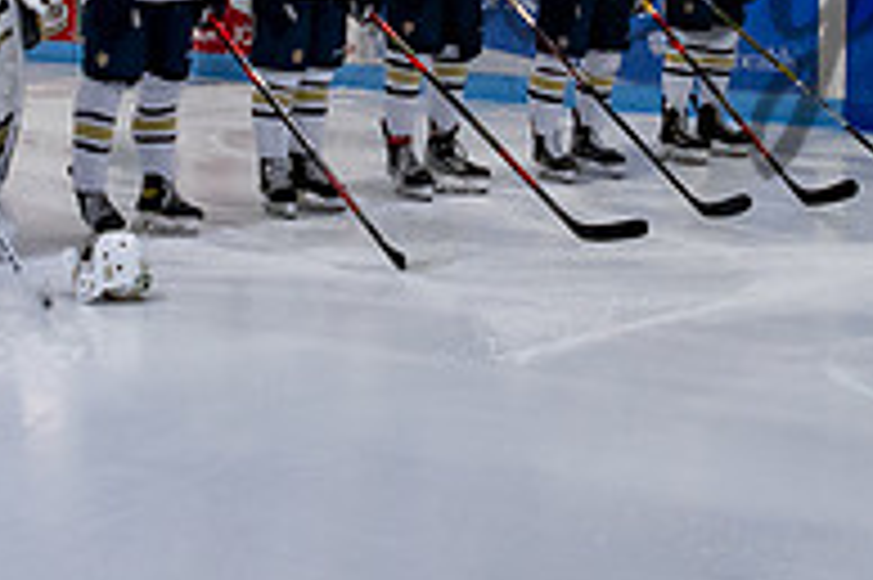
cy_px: 4
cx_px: 413
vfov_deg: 12.0
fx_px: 2738
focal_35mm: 113
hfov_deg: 18.1
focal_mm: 24
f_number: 4
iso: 1250
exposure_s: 1/250
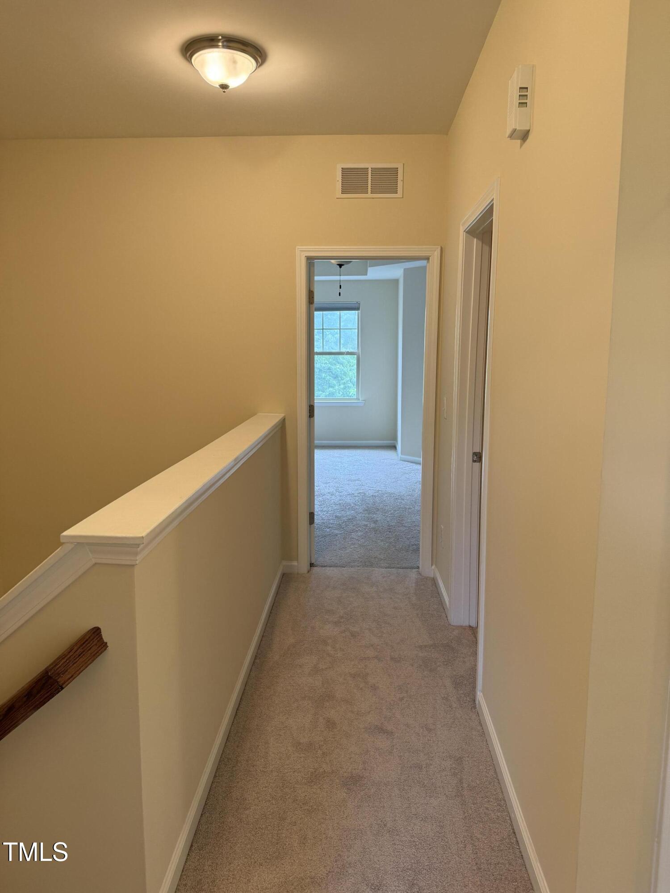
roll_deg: +0.4
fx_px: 619
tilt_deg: -8.0
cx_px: 335
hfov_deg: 56.8
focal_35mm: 24
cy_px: 446
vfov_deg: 71.6
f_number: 1.78
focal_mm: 6.76
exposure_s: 1/60
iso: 100
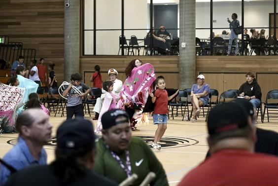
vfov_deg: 11.3
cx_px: 129
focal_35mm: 121
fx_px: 935
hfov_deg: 16.9
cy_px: 84
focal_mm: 105
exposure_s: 1/500
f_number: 4
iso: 4000
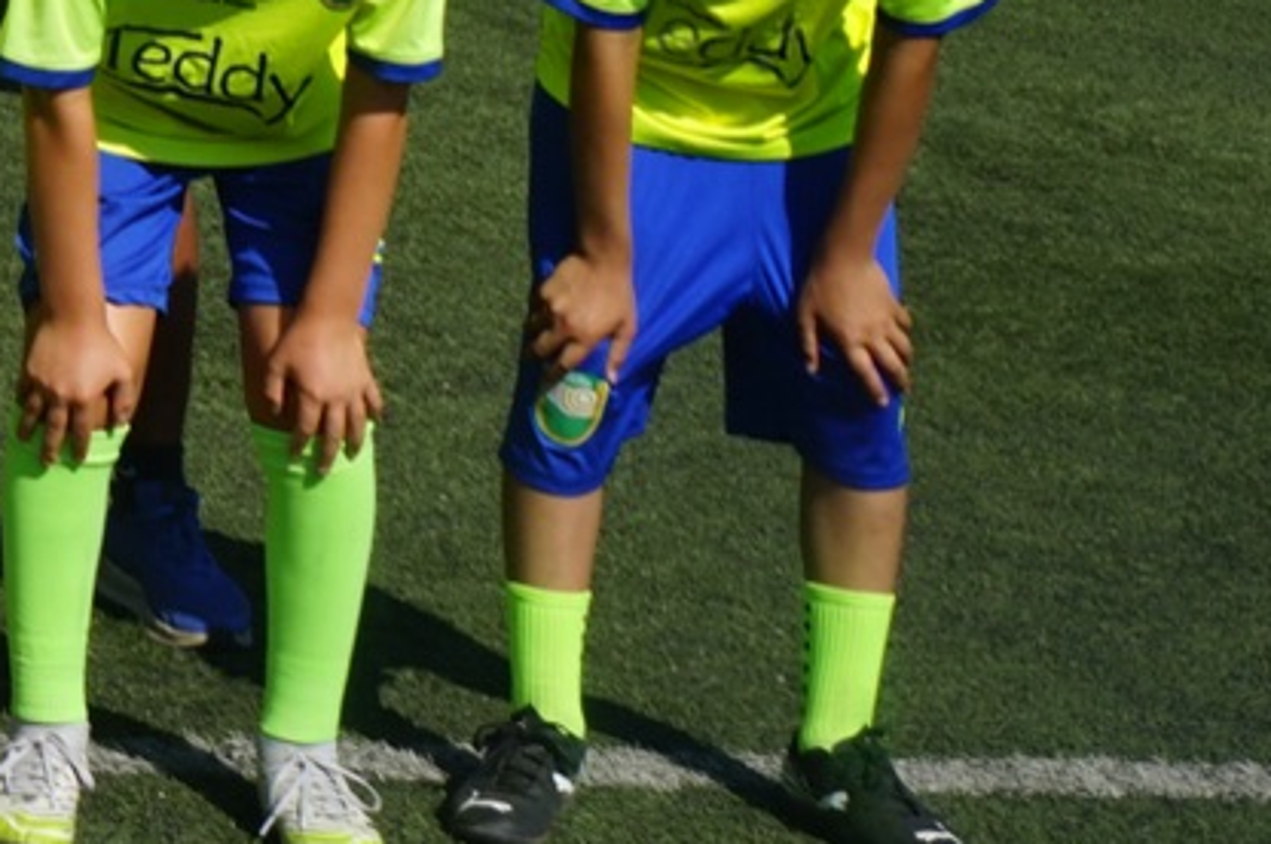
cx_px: -1726
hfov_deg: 11.3
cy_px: -472
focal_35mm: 154
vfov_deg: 8.7
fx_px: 5429
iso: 100
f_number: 14
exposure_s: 1/160
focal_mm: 32
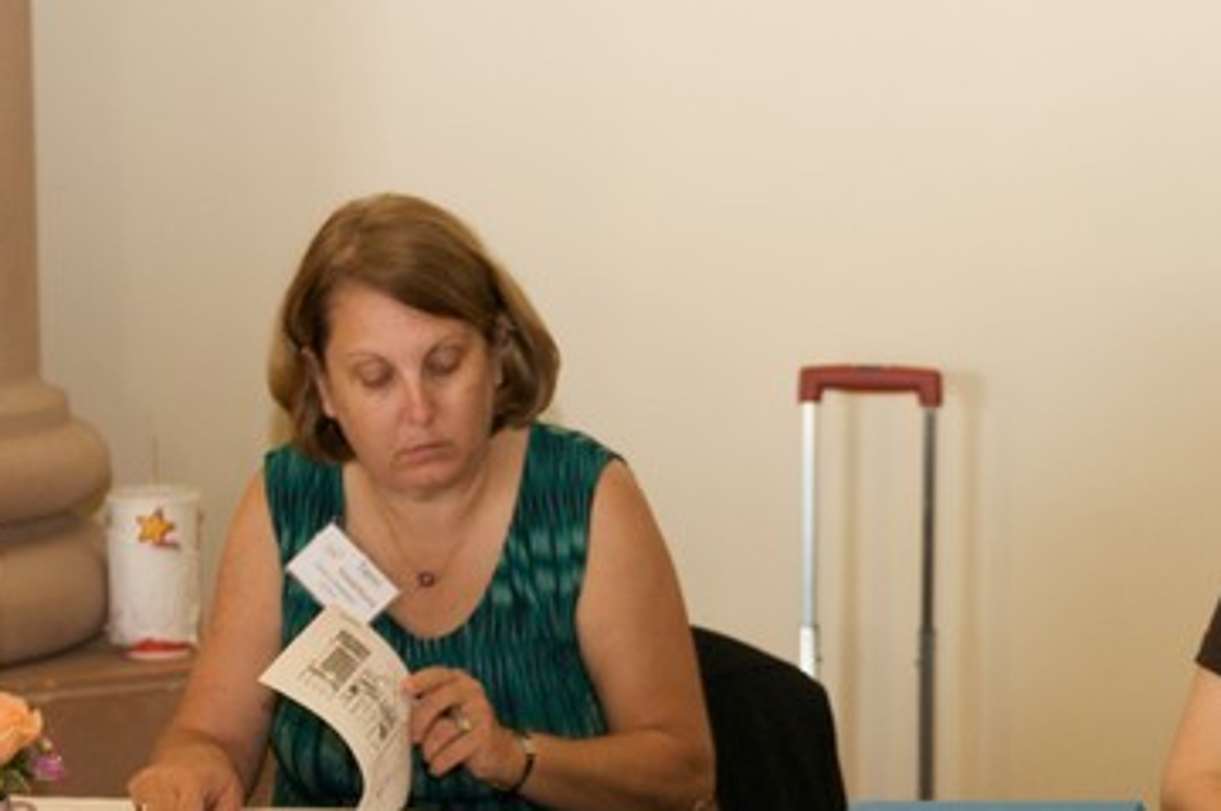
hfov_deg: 14.6
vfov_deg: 9.7
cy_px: 709
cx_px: 933
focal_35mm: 140
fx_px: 4742
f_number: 2.8
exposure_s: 1/160
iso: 640
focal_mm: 42
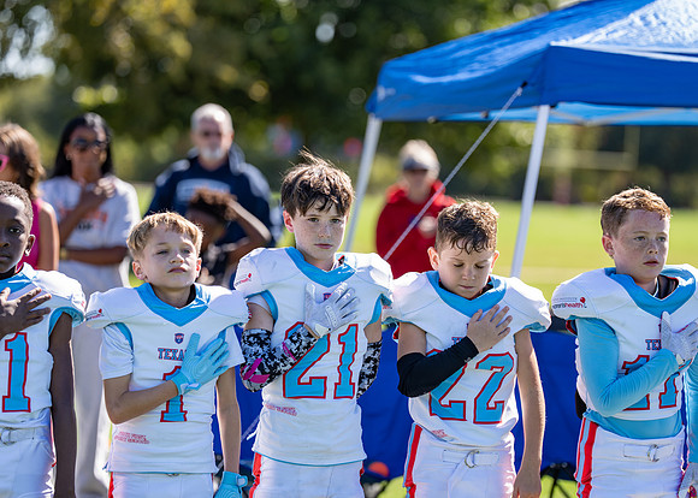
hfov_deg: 11.7
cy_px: 267
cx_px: 354
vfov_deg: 8.4
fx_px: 3404
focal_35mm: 172
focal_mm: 148
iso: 125
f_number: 2.8
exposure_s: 1/1000
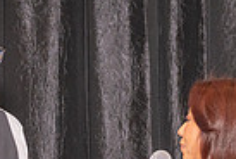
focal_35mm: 232
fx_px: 1524
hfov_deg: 8.6
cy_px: 274
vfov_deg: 5.9
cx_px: -138
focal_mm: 55
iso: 800
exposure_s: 1/200
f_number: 4.5
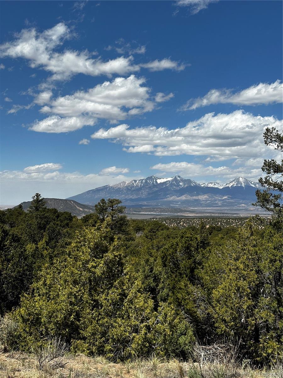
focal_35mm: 48
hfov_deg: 30.3
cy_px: 189
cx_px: 142
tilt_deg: +1.0
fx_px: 523
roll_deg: -0.6
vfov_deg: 39.7
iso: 64
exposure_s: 1/7092
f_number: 1.78
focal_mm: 6.86
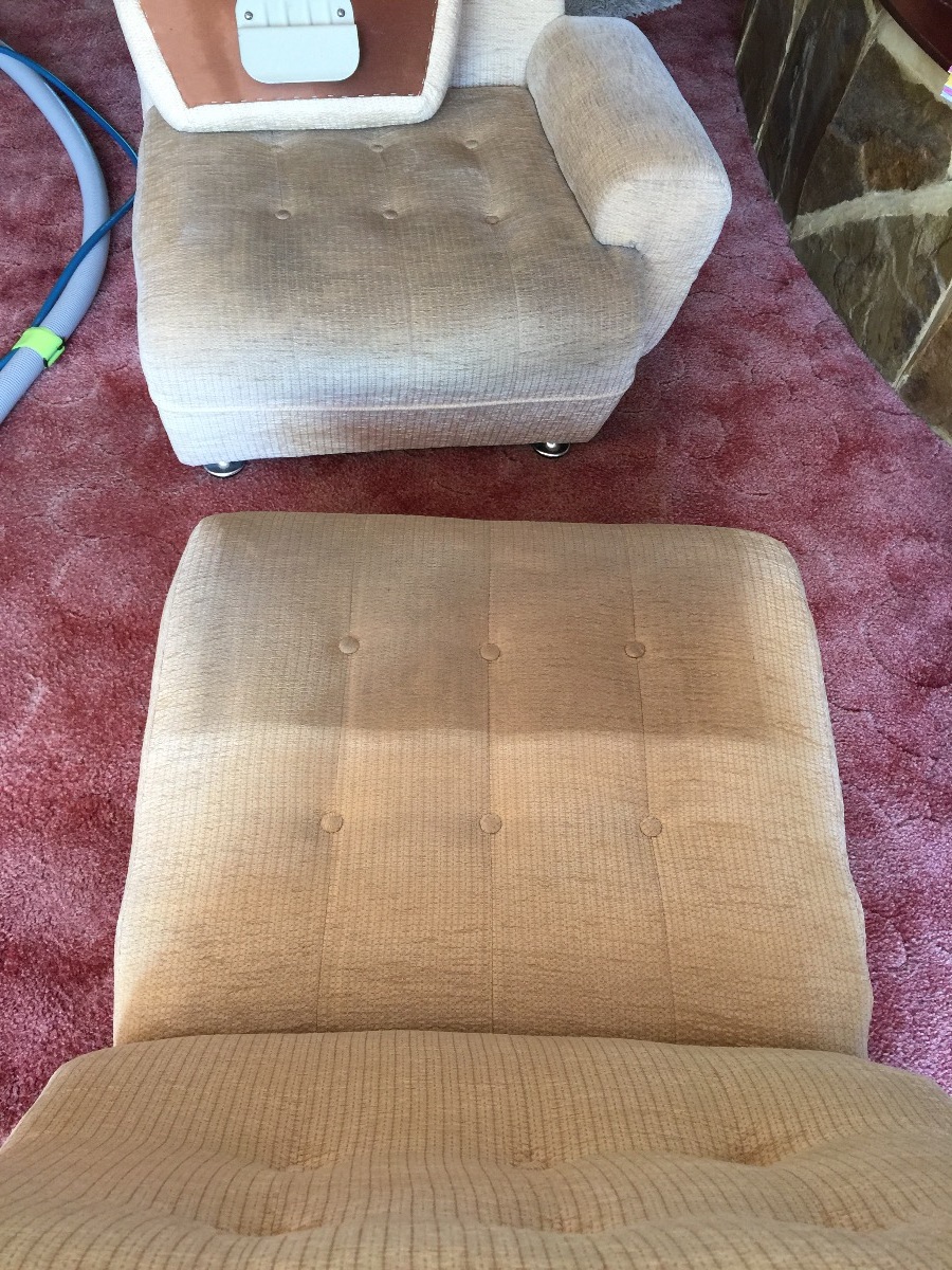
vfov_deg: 61.7
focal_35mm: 29
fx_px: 1063
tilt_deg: -55.0
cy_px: 635
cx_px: 476
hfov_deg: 48.2
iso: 40
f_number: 2.2
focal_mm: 4.15
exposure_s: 1/15
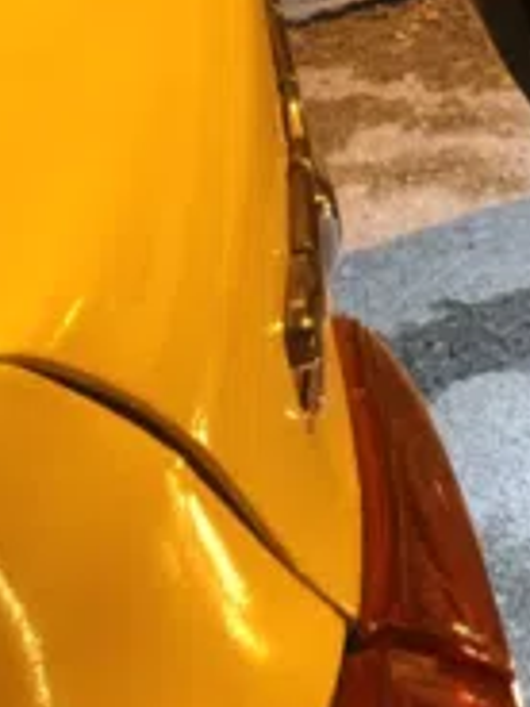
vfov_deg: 11.1
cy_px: -371
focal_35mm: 171
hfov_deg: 7.2
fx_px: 3491
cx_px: 1867
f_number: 1.79
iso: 1058
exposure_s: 1/33.3
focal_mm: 4.71
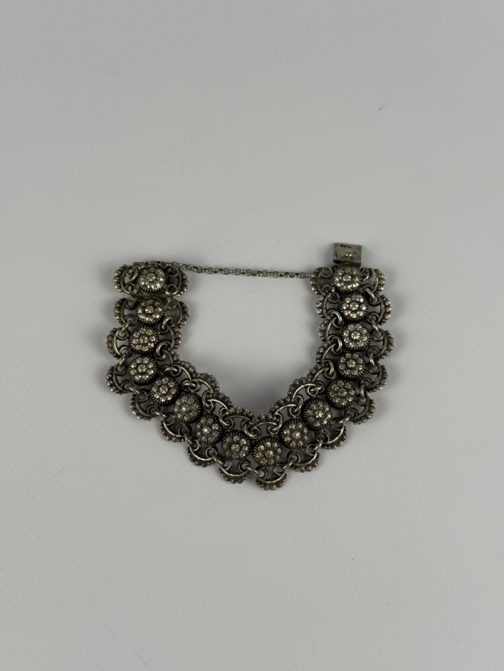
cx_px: 252
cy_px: 336
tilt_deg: -72.9
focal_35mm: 48
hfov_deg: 30.3
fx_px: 932
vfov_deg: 39.7
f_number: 1.78
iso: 64
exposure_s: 1/467
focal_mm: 6.76
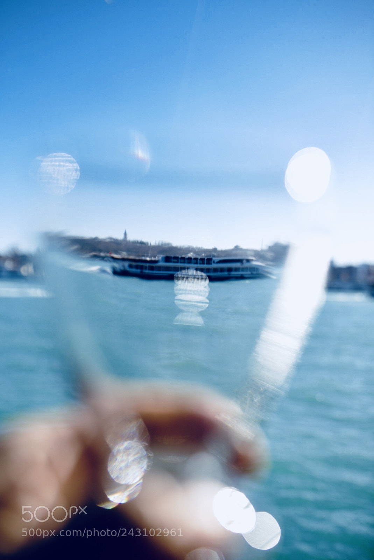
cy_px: 280
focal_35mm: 35
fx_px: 545
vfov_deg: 54.4
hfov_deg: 37.9
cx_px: 187
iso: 64
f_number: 2.5
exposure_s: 1/2000
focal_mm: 35
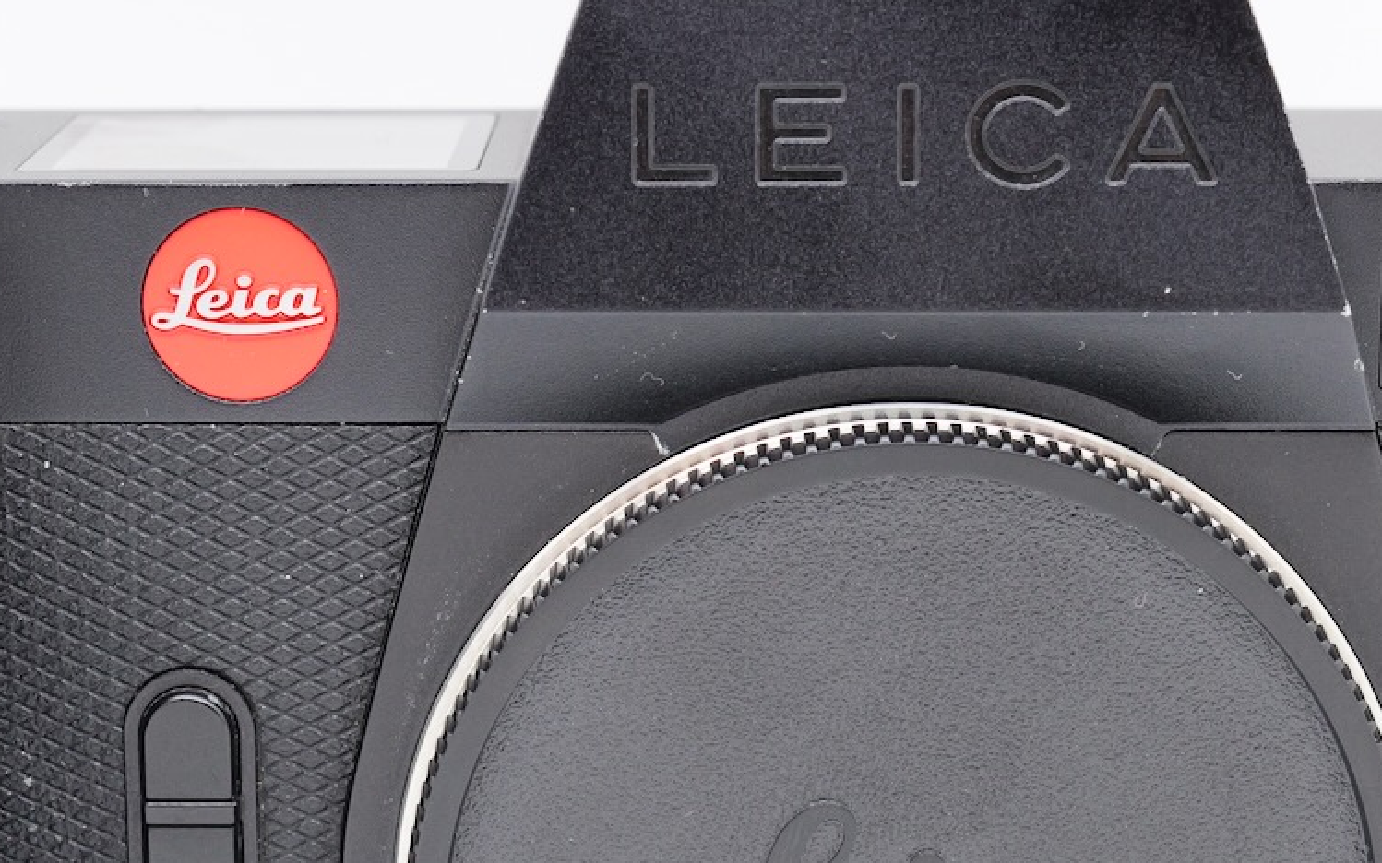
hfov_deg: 17.8
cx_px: 699
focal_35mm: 117
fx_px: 4406
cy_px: 756
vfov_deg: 11.1
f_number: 9
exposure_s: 1/60
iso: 800
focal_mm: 43
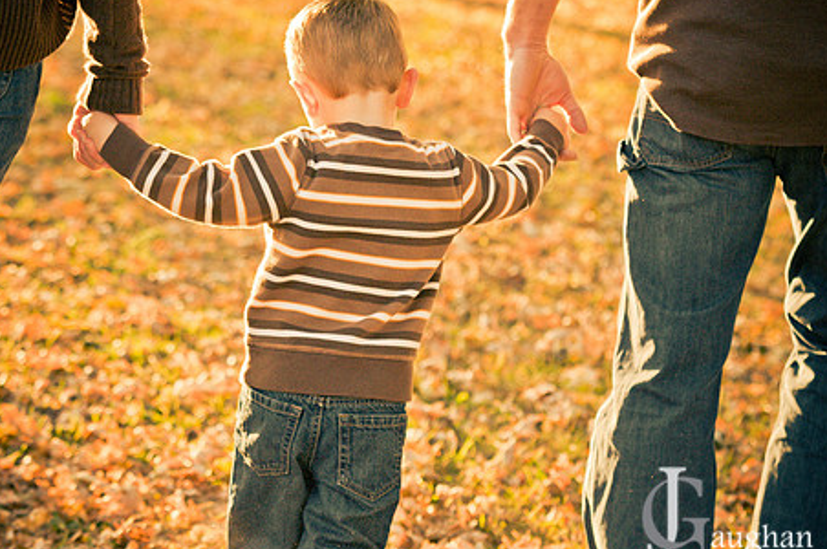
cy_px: 253
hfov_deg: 13.0
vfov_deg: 8.7
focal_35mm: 158
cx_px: 388
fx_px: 3624
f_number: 3.5
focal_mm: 82
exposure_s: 1/400
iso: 500
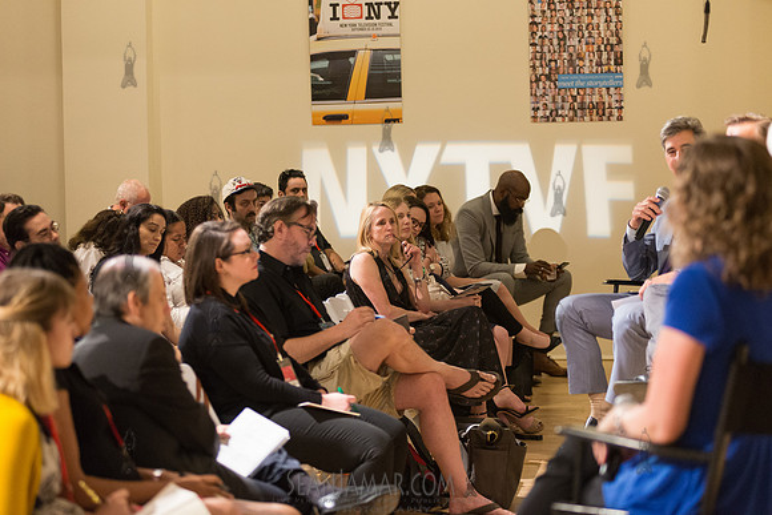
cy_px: 258
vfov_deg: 14.9
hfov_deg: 22.1
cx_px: 386
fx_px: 1973
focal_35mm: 92
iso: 4000
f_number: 2.8
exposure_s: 1/200
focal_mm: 92
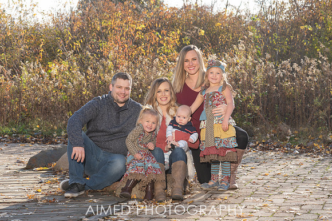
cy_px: 110
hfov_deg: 23.9
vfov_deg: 16.1
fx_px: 784
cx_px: 166
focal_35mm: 85
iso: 250
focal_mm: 85
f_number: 7.1
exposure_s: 1/200
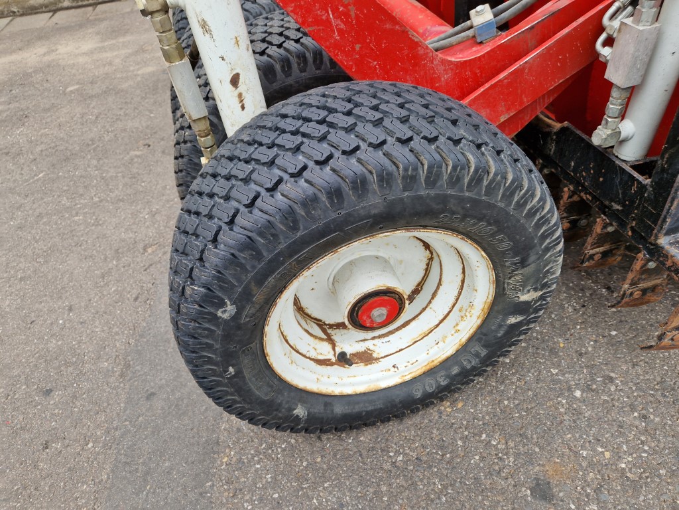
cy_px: 255
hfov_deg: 73.9
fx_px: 451
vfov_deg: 58.9
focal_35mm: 23
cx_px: 340
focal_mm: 5.4
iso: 50
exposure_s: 1/180
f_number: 1.8
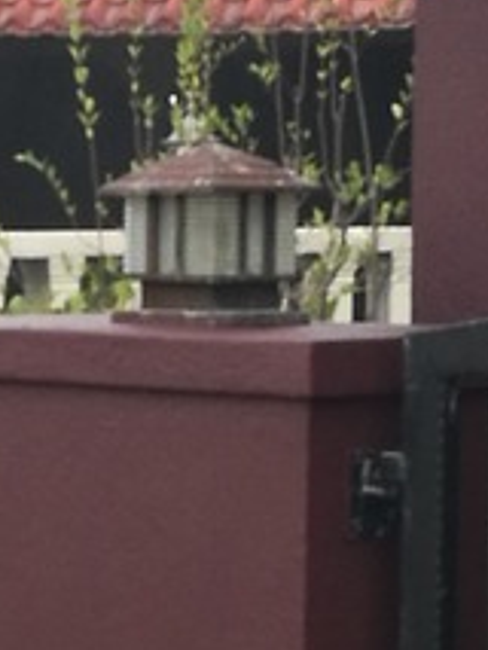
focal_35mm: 200
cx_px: -85
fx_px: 3756
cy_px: 626
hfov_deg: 7.4
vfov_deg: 9.8
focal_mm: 4.5
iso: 50
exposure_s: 1/252
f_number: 2.2
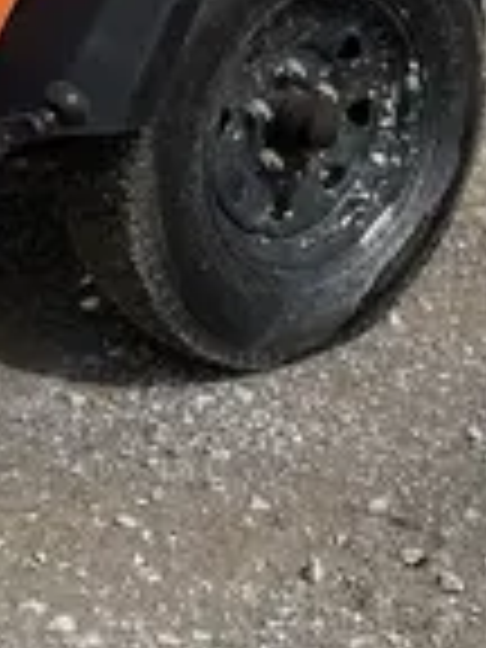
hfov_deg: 11.2
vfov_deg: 13.8
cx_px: 94
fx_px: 2471
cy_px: -394
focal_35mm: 132
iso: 50
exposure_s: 1/6211
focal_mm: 5.7
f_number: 1.5
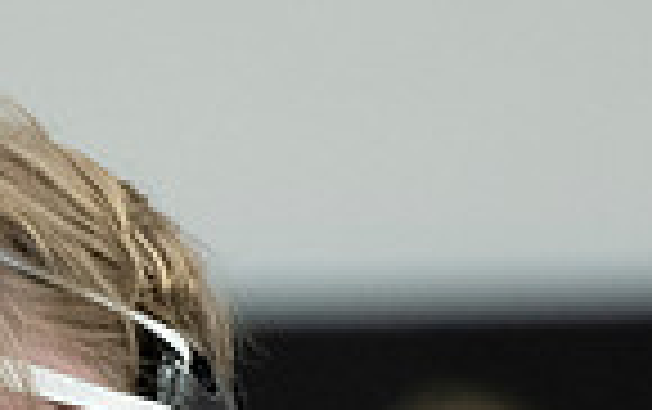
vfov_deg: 1.6
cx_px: 328
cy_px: 1013
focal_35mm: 817
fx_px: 14534
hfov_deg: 2.6
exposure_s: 1/1000
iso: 3200
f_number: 2.8
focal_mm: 130
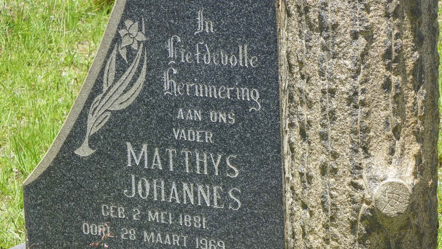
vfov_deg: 8.5
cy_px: 124
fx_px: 1664
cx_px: 222
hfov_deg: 15.1
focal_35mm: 142
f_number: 4
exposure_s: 1/200
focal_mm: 20.8
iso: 64
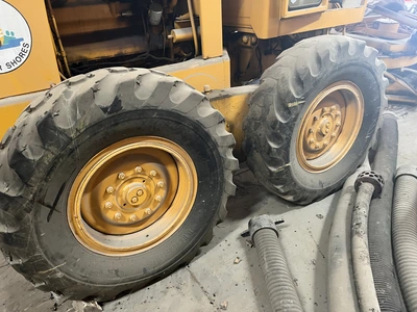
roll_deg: +2.7
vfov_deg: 53.1
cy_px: 156
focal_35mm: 26
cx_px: 208
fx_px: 313
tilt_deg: -23.2
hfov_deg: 67.3
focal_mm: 5.1
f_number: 1.6
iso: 500
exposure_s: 1/40
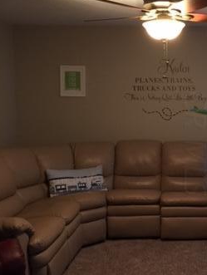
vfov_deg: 34.3
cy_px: 143
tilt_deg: -5.5
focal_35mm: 56
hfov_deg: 25.2
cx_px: 195
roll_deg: +0.3
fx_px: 446
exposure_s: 1/8
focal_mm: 4.15
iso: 125
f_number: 2.2
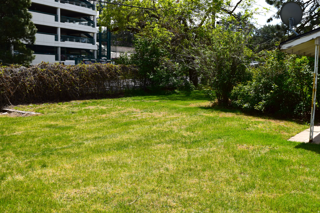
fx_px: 387
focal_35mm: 44
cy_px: 106
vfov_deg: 30.8
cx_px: 160
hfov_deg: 45.0
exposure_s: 1/500
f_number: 11
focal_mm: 29
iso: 400
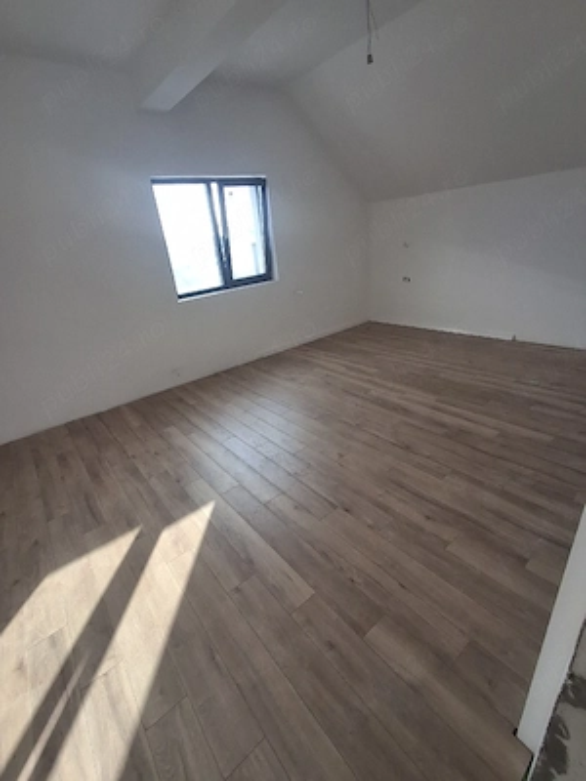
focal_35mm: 16
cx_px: 293
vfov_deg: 94.5
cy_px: 390
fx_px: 361
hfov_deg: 78.1
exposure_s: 1/135
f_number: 2.2
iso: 40
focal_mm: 1.64
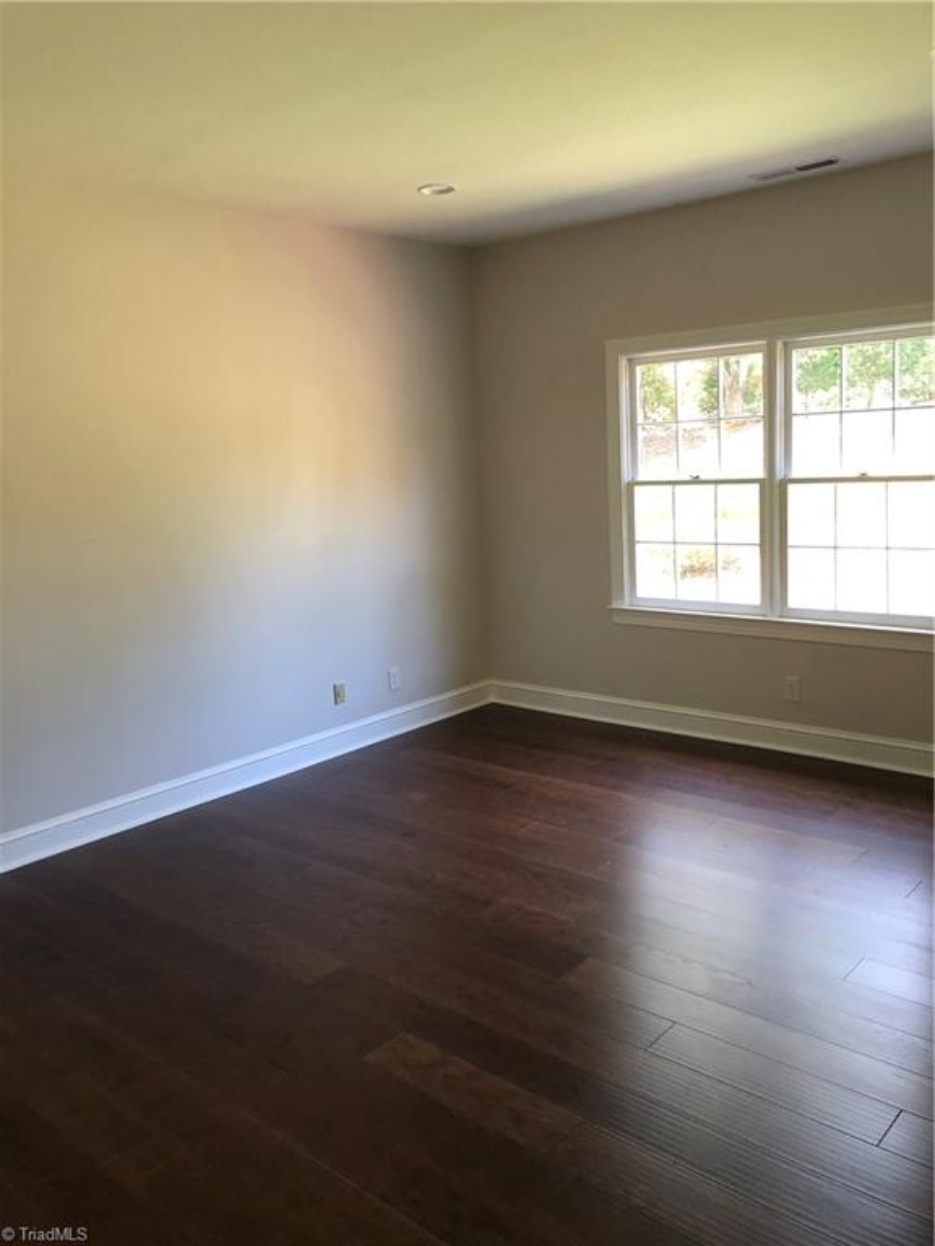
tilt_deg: -9.4
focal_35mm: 28
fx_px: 1008
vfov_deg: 63.4
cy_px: 623
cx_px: 468
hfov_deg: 49.7
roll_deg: +2.5
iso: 40
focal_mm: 3.99
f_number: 1.8
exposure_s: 1/30
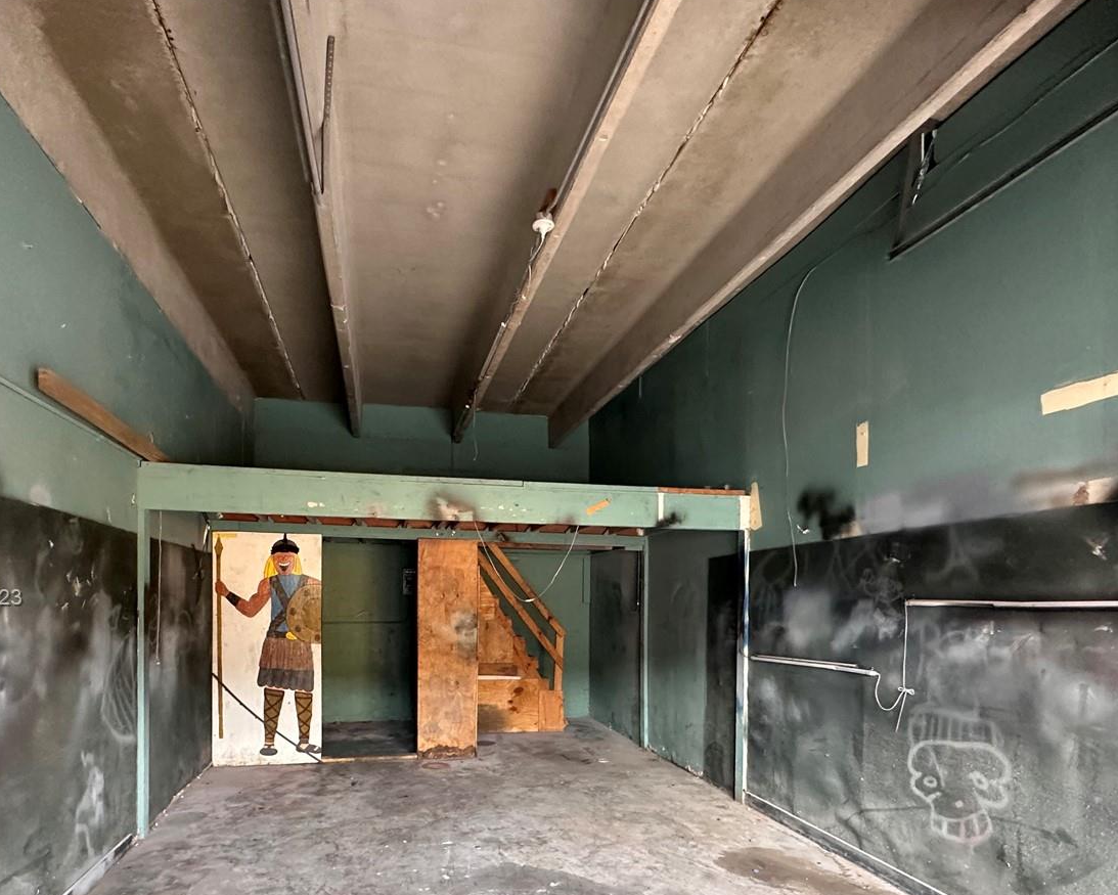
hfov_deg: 80.2
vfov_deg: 66.2
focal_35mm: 20
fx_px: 662
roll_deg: -0.7
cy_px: 599
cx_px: 513
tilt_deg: +2.4
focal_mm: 2.22
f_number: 2.2
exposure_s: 1/60
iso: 500
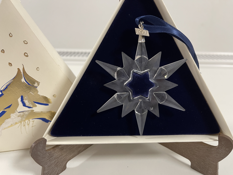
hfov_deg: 69.4
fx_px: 168
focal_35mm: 25
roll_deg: -2.0
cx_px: 116
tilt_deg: -23.5
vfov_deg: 54.9
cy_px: 88
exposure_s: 1/50
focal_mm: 5.1
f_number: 1.6
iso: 250
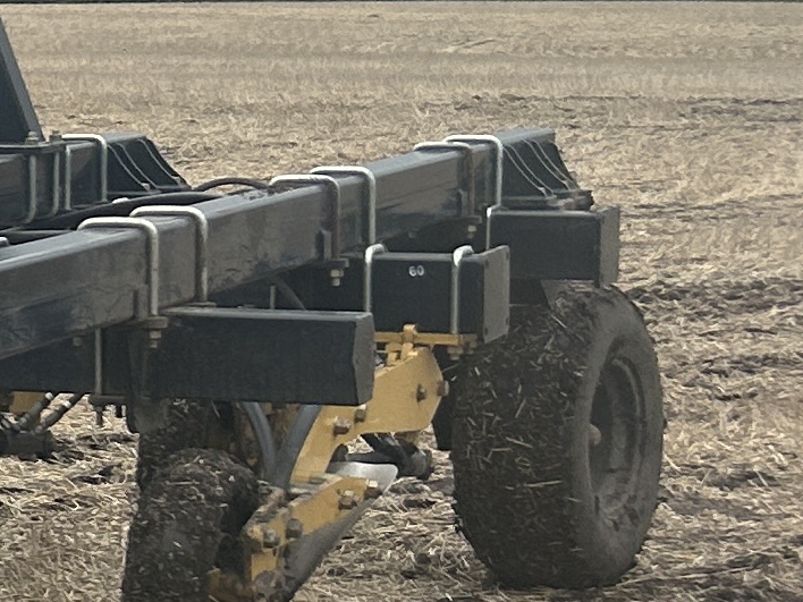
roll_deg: -1.5
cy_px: 316
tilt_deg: -6.3
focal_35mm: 148
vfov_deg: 10.0
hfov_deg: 11.1
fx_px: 3433
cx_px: -1176
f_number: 1.5
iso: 50
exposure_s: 1/3460
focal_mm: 5.7
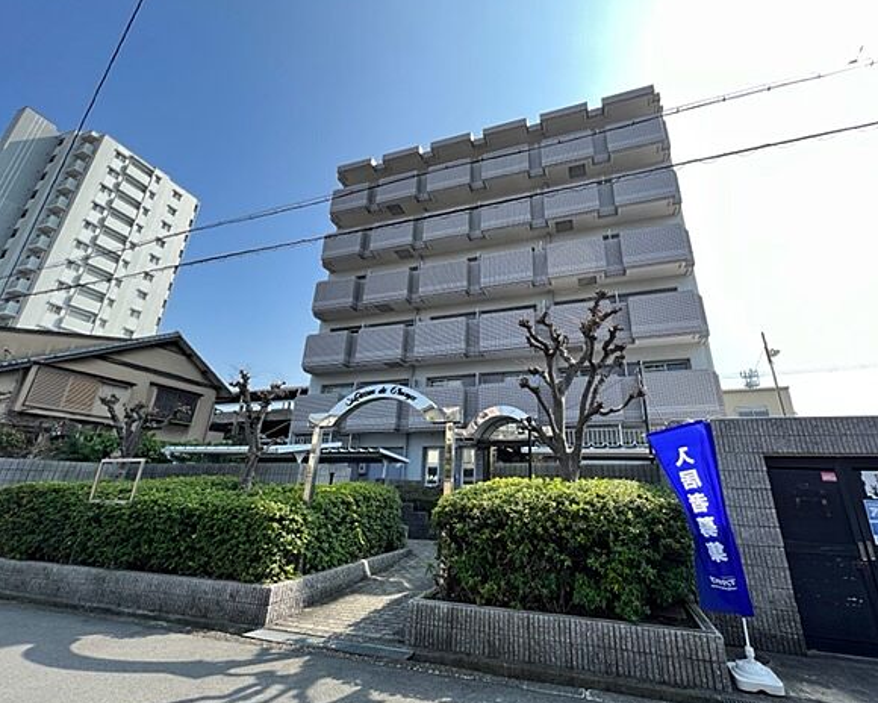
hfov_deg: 100.4
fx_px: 364
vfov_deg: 88.0
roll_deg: -1.6
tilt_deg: +20.9
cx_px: 481
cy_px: 348
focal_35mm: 14
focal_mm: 1.57
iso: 32
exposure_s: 1/615
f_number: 1.8
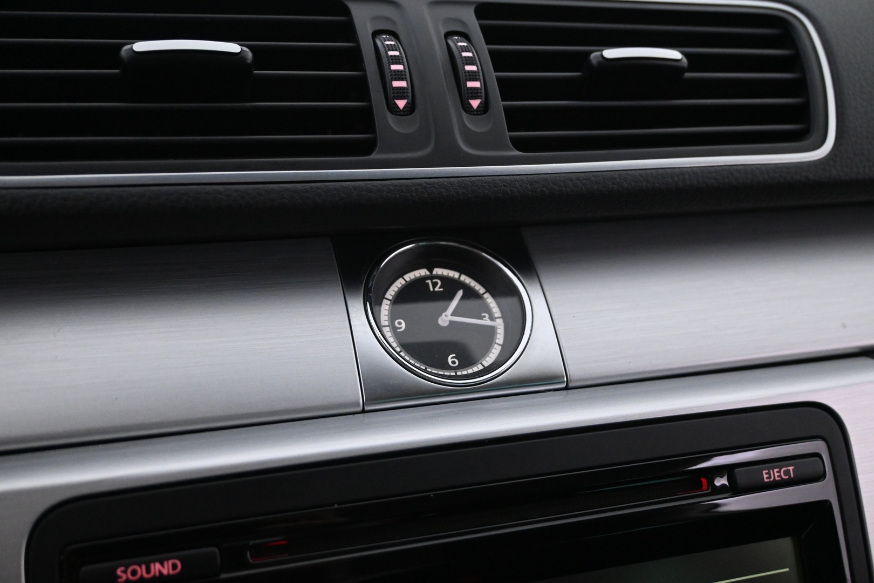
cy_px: 292
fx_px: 874
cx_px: 437
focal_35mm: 36
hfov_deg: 53.1
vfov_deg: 36.9
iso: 3200
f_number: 4.2
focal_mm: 24
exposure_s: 1/50
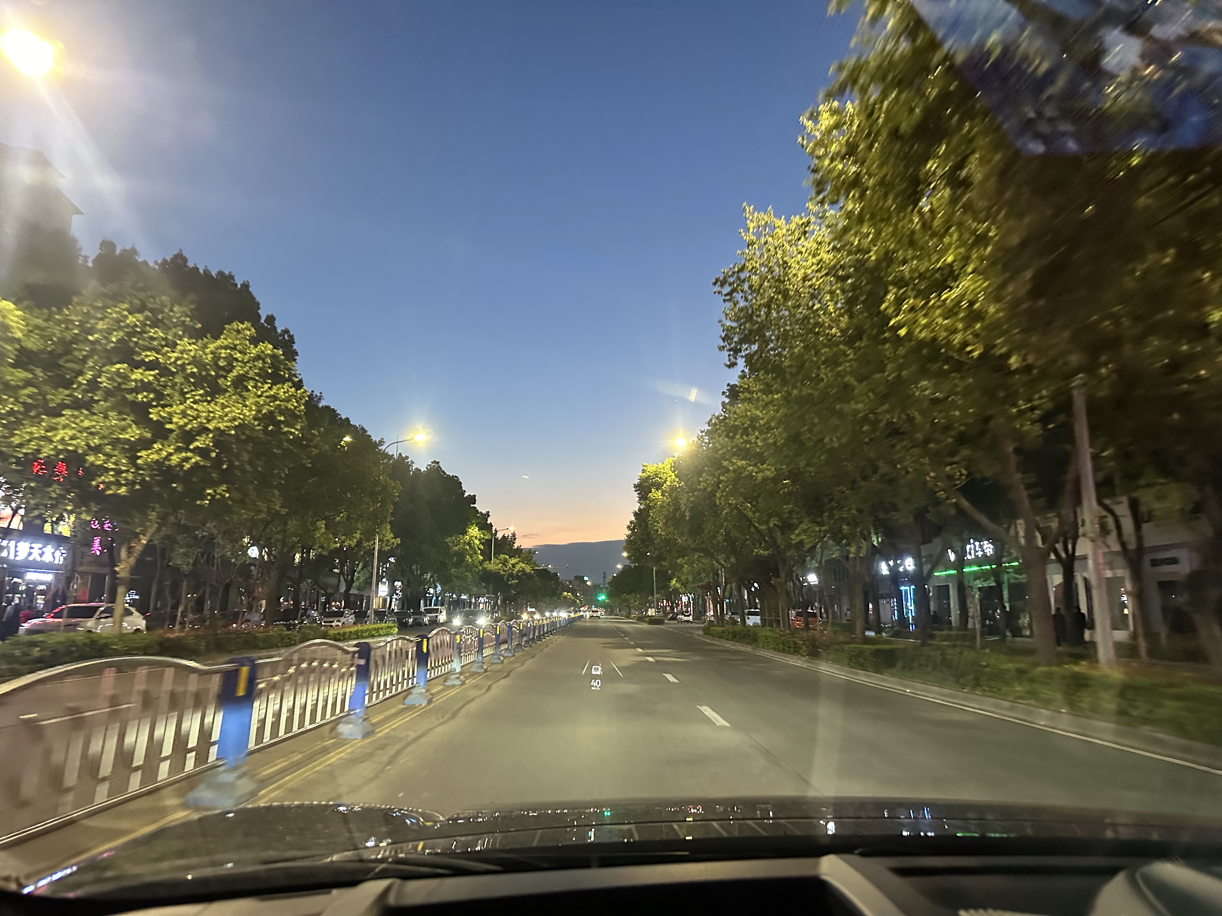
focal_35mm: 24
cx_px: 611
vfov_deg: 56.8
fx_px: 847
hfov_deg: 71.6
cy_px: 458
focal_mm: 6.86
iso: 800
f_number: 1.78
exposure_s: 1/51
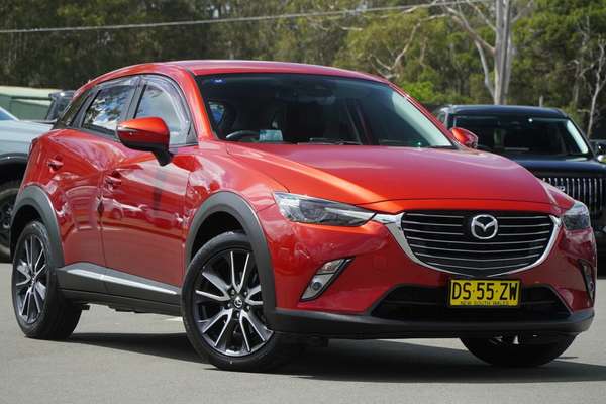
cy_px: 202
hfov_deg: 15.5
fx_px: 2222
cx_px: 303
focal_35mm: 132
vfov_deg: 10.4
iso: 800
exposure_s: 1/800
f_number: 8
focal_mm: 88
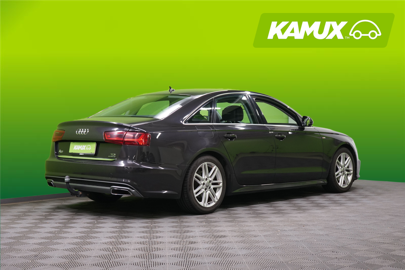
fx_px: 754
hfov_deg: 30.1
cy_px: 135
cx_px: 202
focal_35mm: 67
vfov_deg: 20.3
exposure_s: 1/50
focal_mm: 67
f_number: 5.6
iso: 800
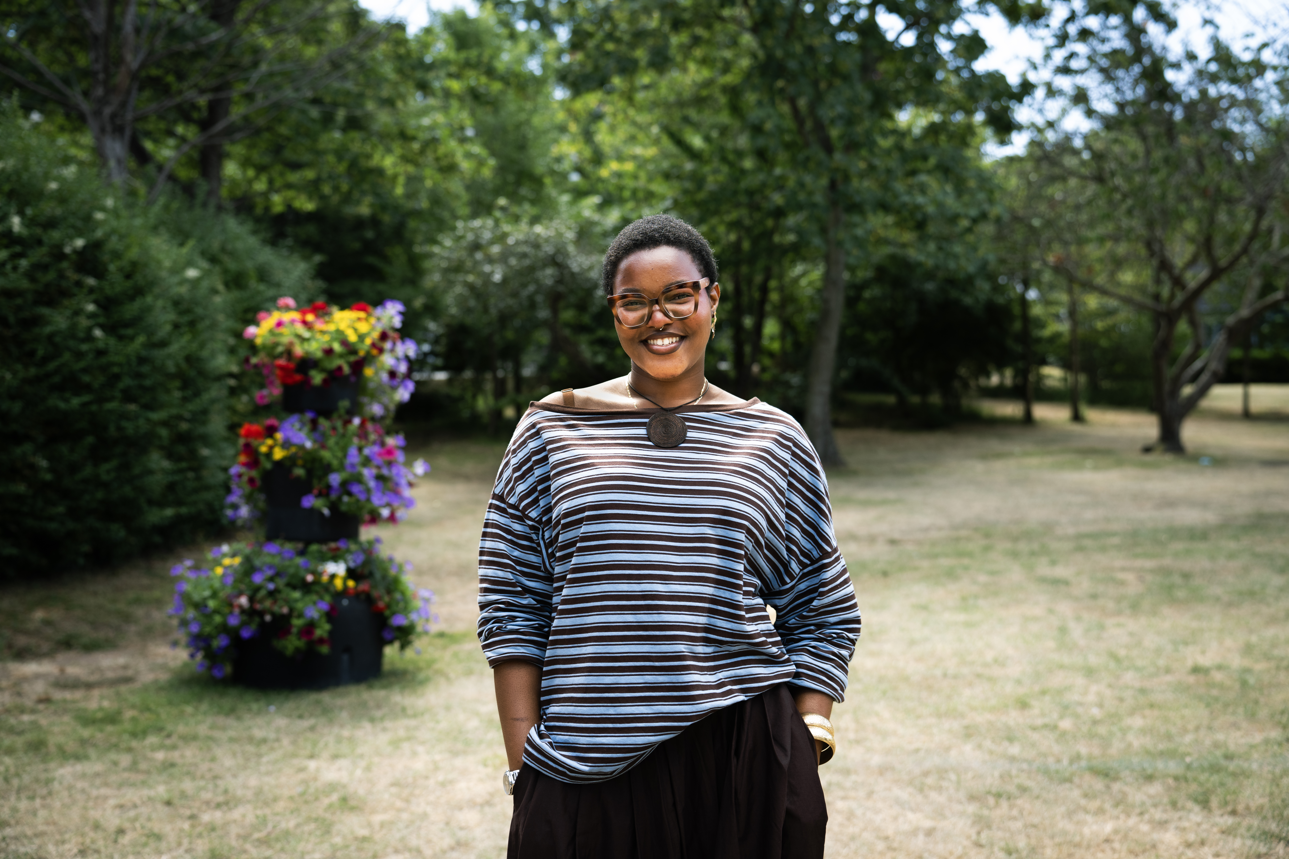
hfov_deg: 47.4
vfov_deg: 32.6
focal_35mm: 41
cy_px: 430
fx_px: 1468
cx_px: 644
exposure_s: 1/640
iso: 220
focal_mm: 41
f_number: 2.8
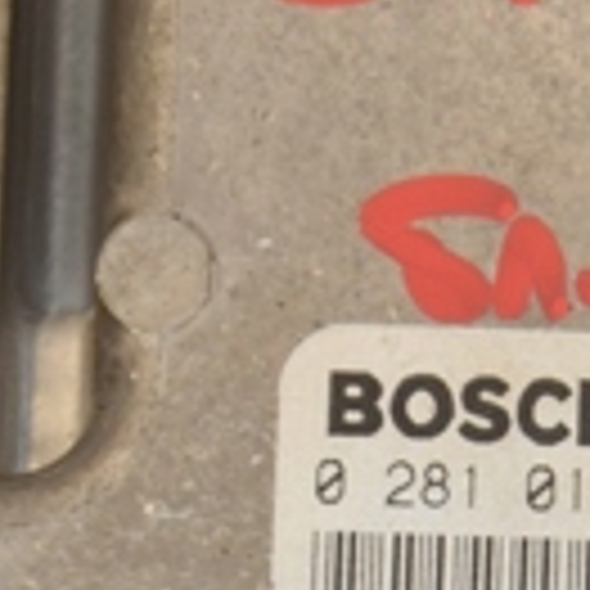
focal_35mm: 435
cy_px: 712
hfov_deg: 4.0
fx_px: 8388
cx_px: 721
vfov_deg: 4.0
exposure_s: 1/200
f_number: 6.3
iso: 800
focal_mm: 70
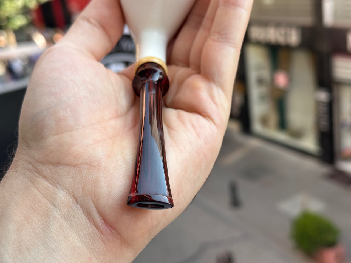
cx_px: 176
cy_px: 132
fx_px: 487
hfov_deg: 39.7
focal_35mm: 48
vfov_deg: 30.3
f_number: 1.78
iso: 64
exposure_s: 1/494
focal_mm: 6.86
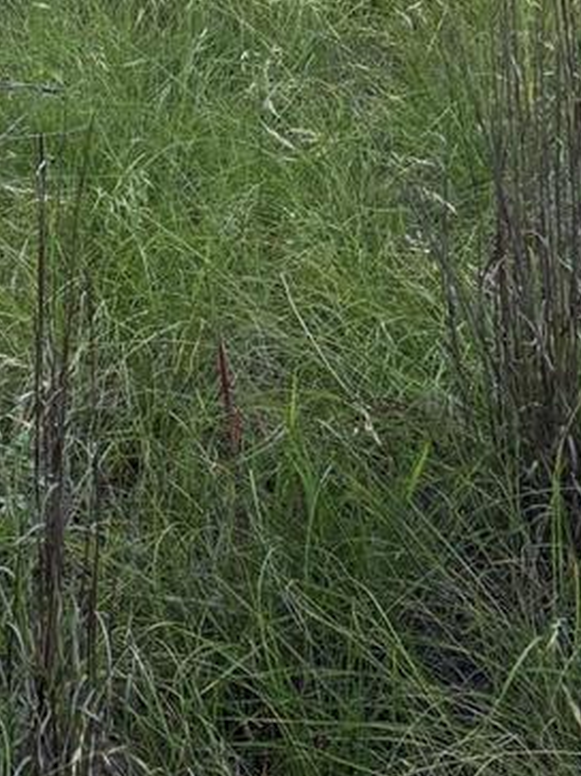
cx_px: -517
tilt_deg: +0.1
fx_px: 2463
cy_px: -517
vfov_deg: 15.8
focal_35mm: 110
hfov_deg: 12.2
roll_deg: -1.0
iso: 50
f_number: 1.6
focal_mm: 5.96
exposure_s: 1/2062
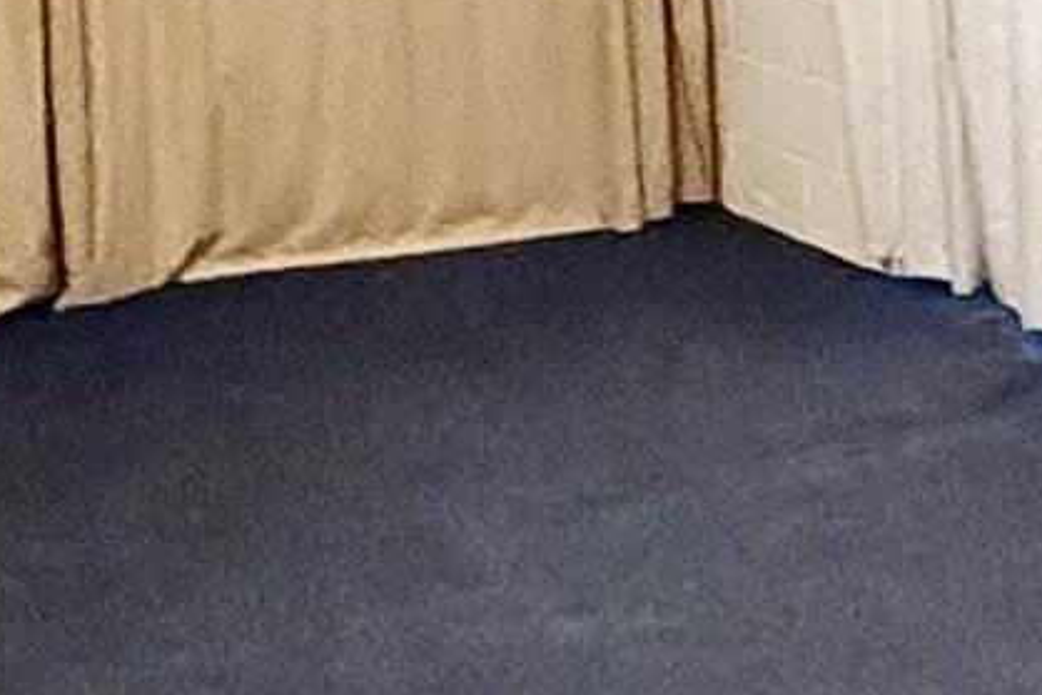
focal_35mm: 107
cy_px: -154
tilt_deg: -5.5
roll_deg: +1.4
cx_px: 1481
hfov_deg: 17.5
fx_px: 3098
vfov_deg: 12.5
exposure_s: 1/60
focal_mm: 2.22
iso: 1000
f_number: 2.2
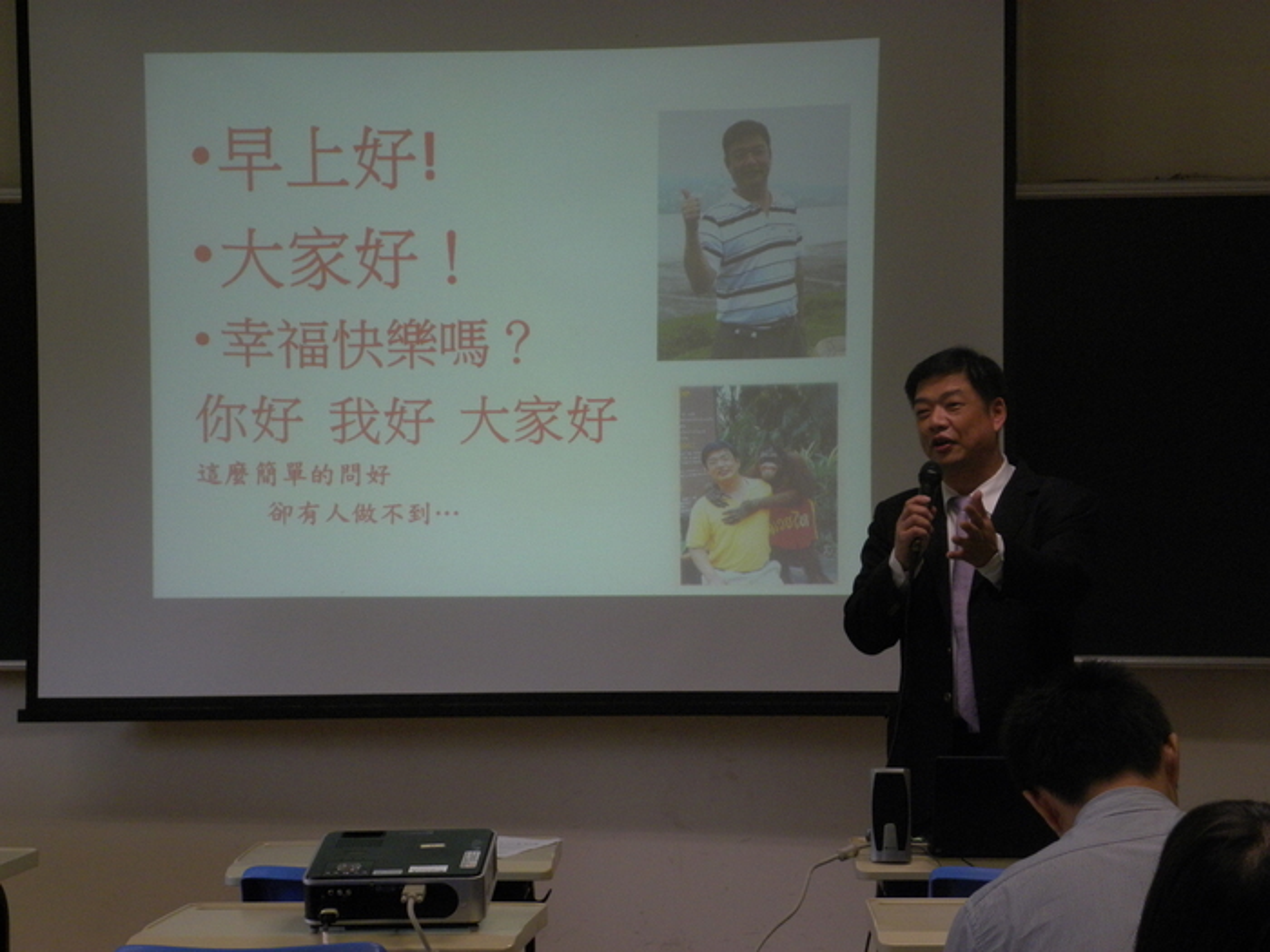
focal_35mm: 85
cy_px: 476
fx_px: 3119
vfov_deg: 17.4
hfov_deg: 23.0
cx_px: 635
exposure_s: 1/67.6
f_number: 4
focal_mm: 15.1
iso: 224
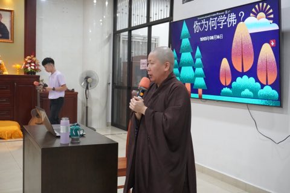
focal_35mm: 40
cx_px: 145
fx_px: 326
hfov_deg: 47.9
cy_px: 96
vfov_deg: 33.0
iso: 6400
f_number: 4.5
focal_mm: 27
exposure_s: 1/160
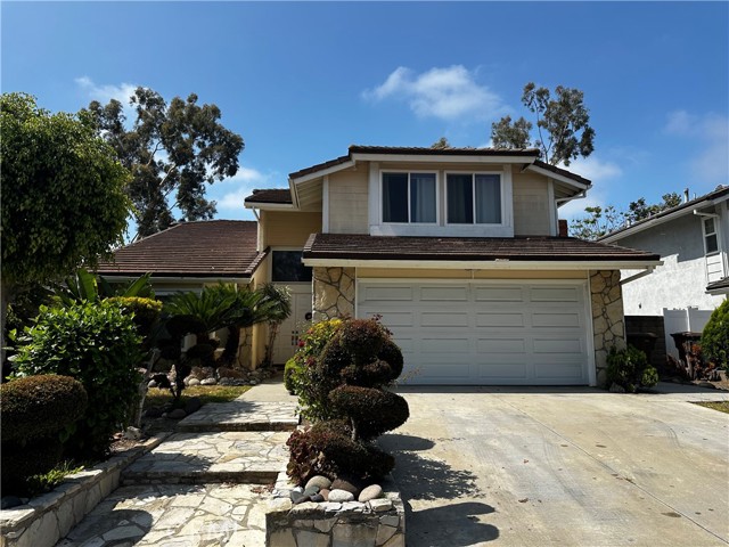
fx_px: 505
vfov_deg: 56.8
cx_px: 364
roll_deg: +0.0
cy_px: 274
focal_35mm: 24
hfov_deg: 71.6
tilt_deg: +8.5
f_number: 1.78
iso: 80
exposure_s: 1/5000
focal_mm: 6.86
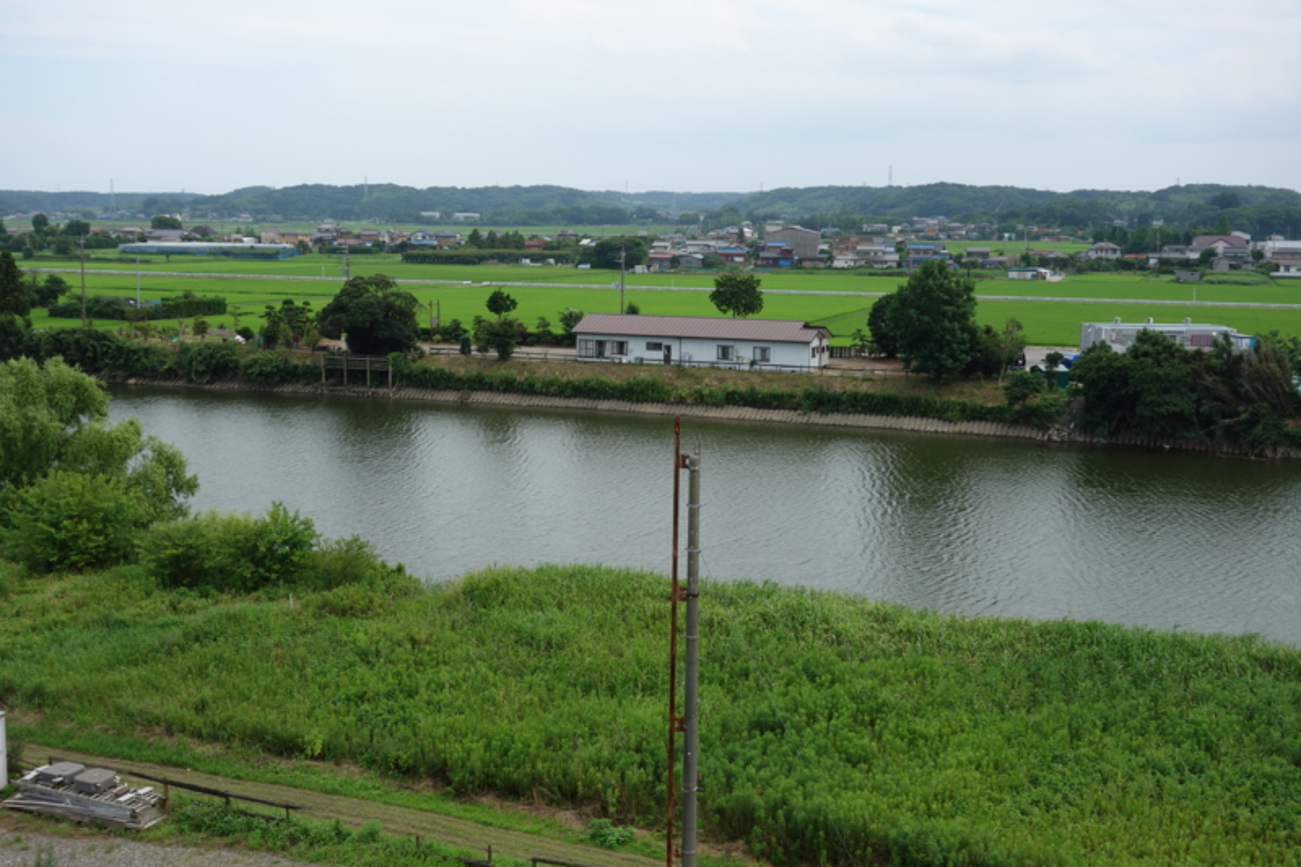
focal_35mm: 40
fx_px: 1445
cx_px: 650
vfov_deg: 33.4
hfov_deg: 48.5
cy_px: 434
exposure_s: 1/320
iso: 125
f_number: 5.6
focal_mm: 14.93
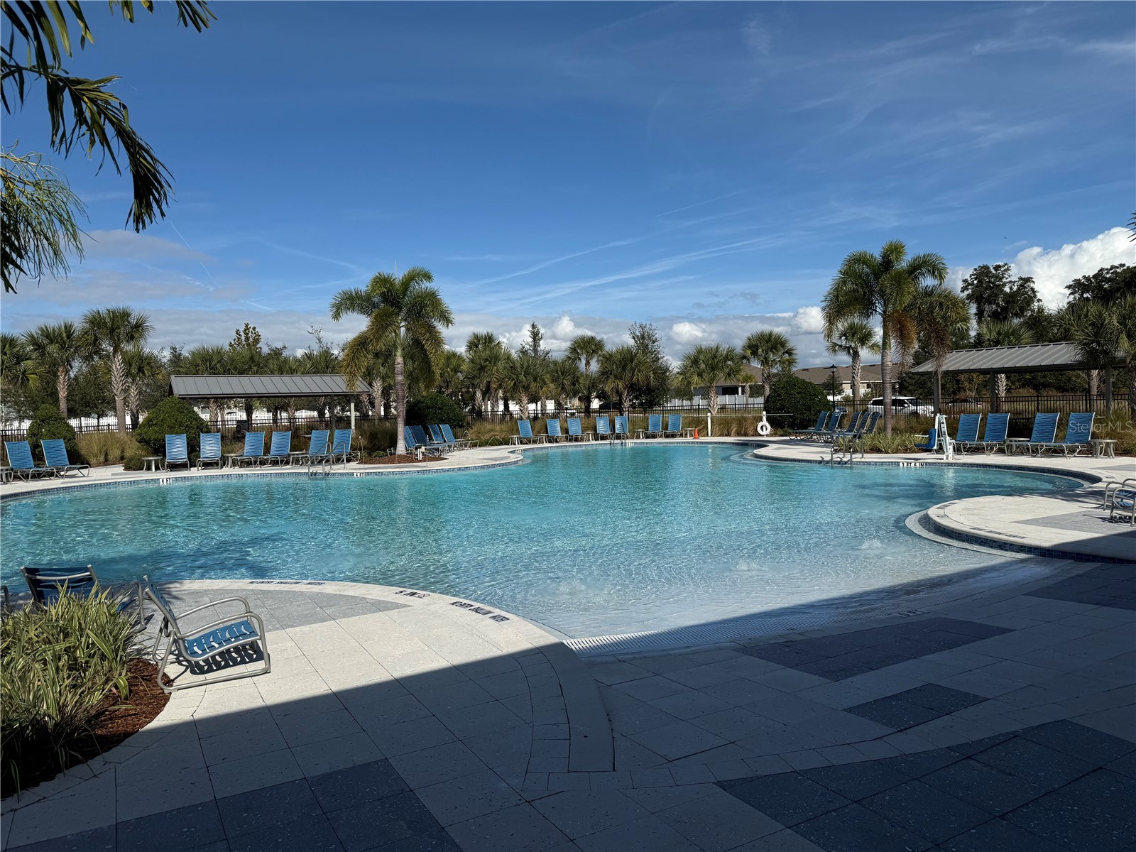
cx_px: 568
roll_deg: +2.8
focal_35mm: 24
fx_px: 788
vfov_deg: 56.8
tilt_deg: +1.2
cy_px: 426
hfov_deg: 71.6
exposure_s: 1/9091
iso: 80
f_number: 1.78
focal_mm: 6.76
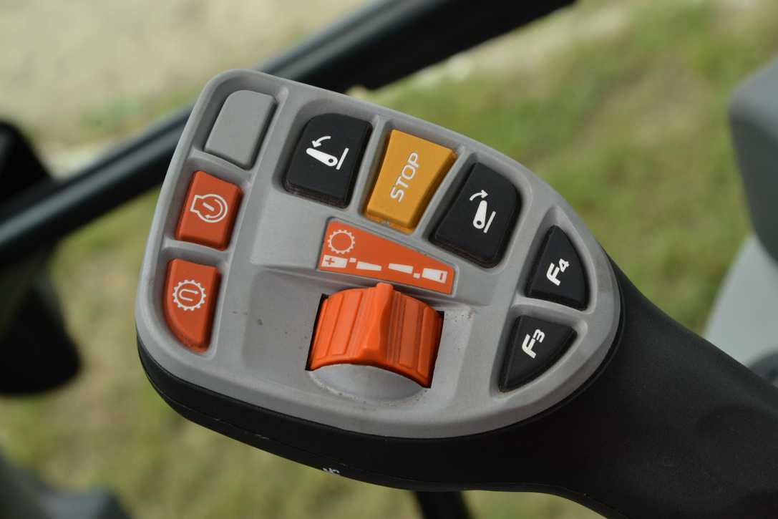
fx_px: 2593
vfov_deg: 11.4
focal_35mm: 120
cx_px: 389
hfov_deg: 17.1
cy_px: 260
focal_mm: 80
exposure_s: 1/200
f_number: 14
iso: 800
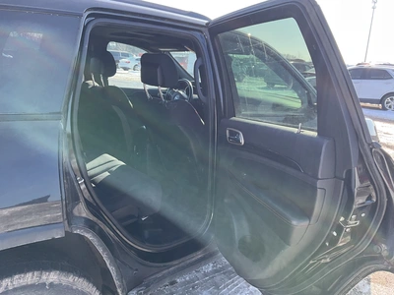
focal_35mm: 29
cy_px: 148
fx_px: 330
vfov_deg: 48.2
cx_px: 197
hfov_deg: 61.7
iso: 25
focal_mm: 3
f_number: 1.8
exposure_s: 1/318
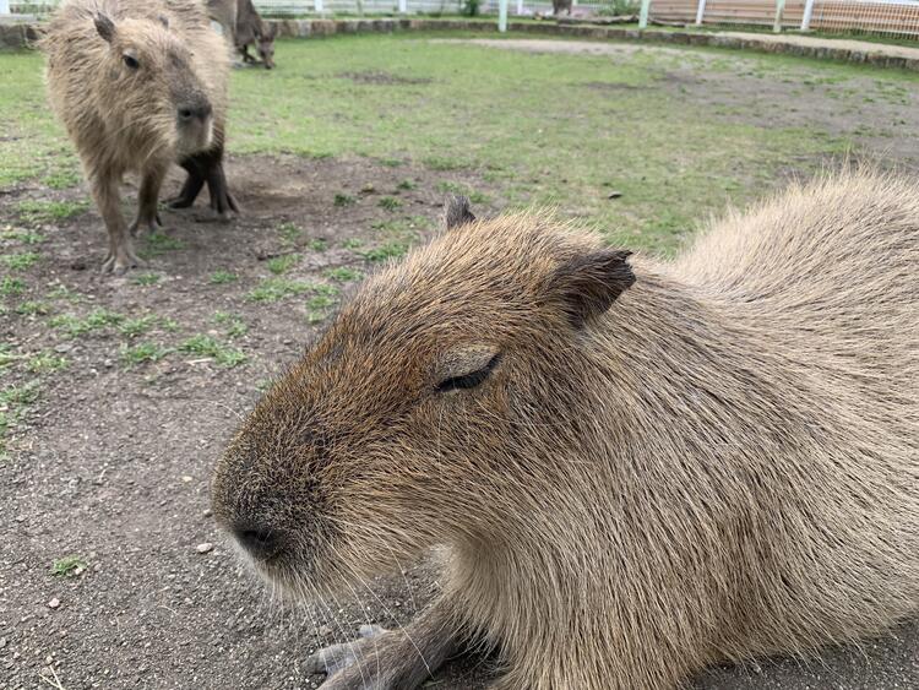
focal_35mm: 26
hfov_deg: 67.3
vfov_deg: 53.1
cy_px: 345
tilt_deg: -26.7
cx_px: 460
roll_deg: -2.2
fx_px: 690
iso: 25
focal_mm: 4.2
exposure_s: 1/643
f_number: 1.8
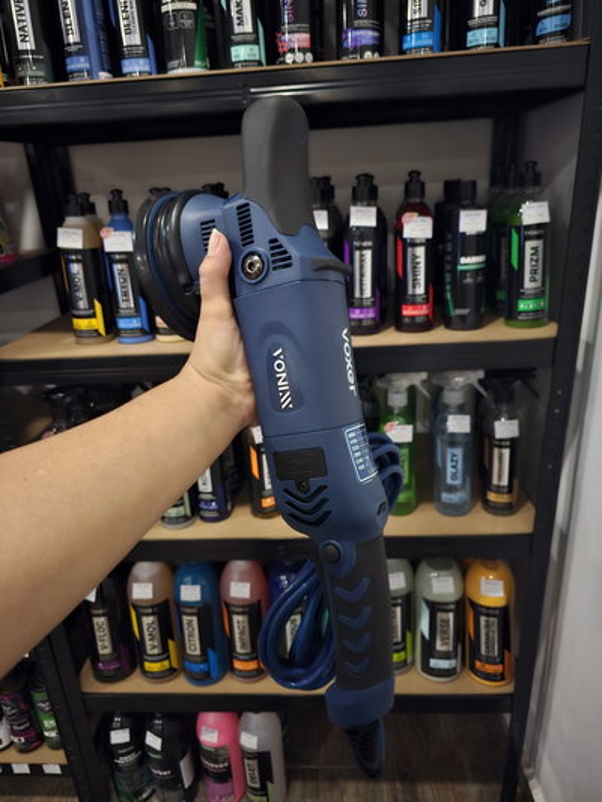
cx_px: 301
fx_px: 533
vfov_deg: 73.9
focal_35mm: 23
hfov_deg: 58.9
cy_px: 401
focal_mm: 6.3
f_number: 1.7
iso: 1250
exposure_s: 1/16.7
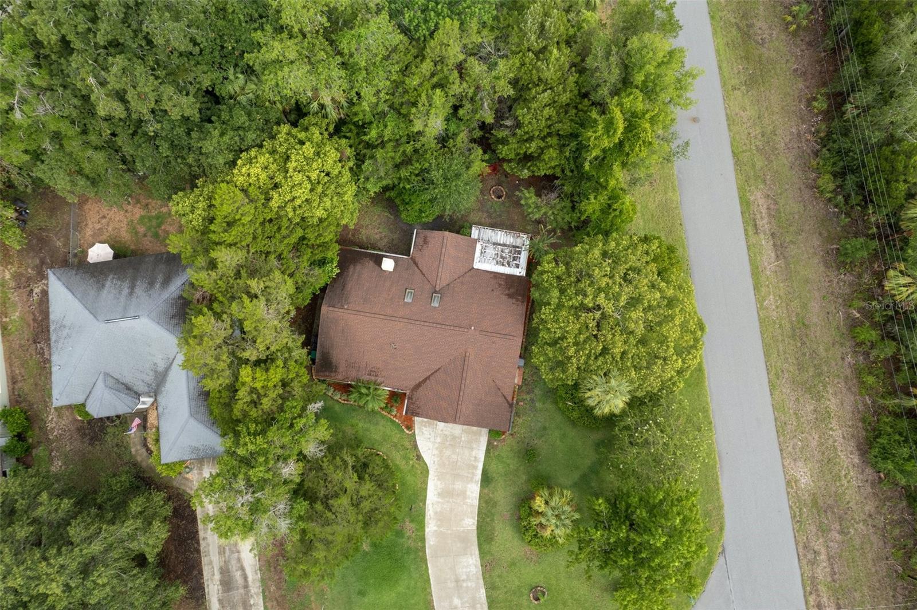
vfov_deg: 57.2
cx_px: 458
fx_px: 560
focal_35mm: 22
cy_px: 305
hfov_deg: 78.6
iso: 110
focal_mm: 8.38
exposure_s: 1/500
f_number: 2.8
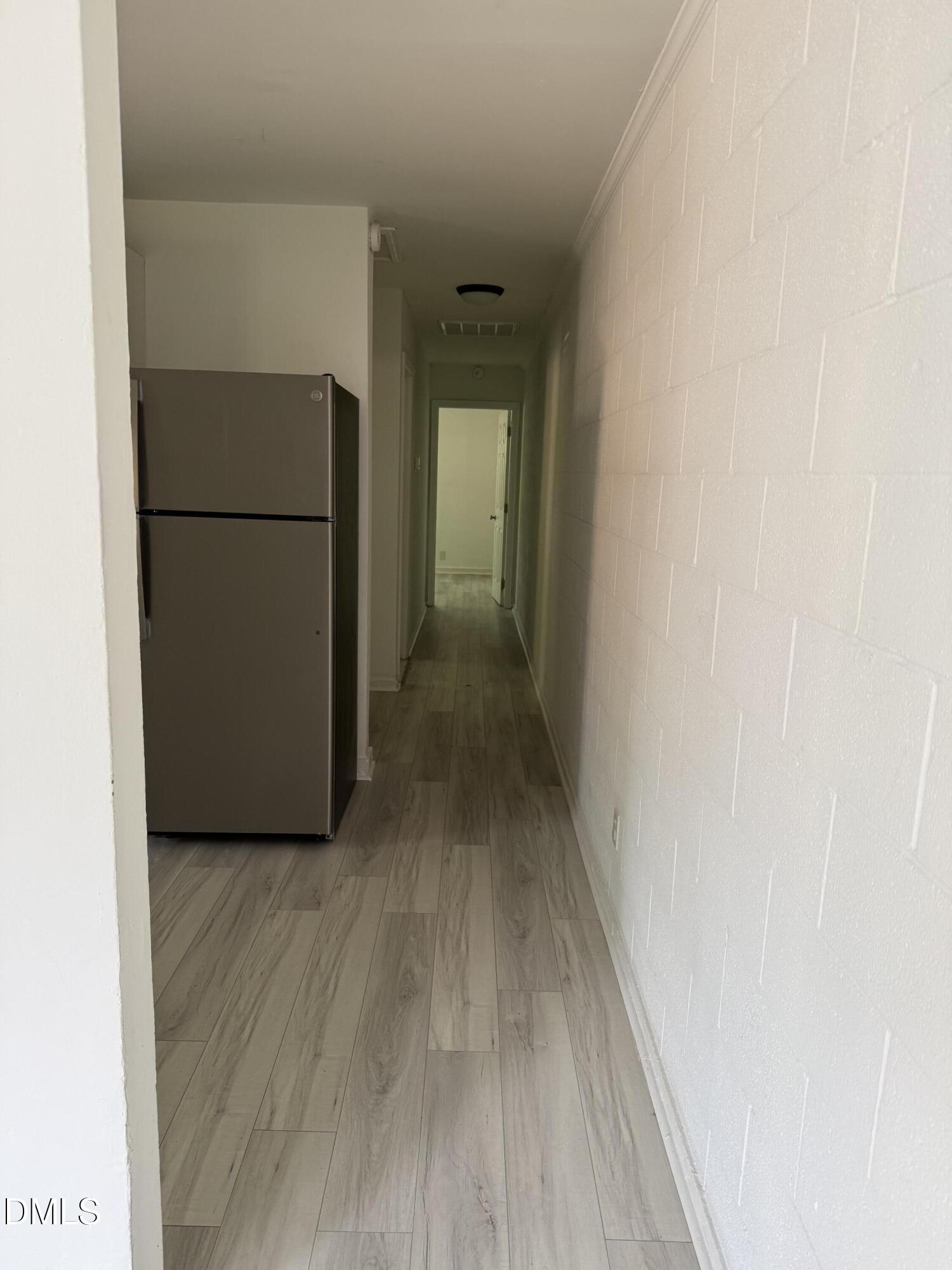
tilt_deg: -9.5
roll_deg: -2.4
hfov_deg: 56.8
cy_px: 635
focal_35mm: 24
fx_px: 880
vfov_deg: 71.6
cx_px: 476
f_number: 1.78
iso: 125
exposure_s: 1/121
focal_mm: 6.76
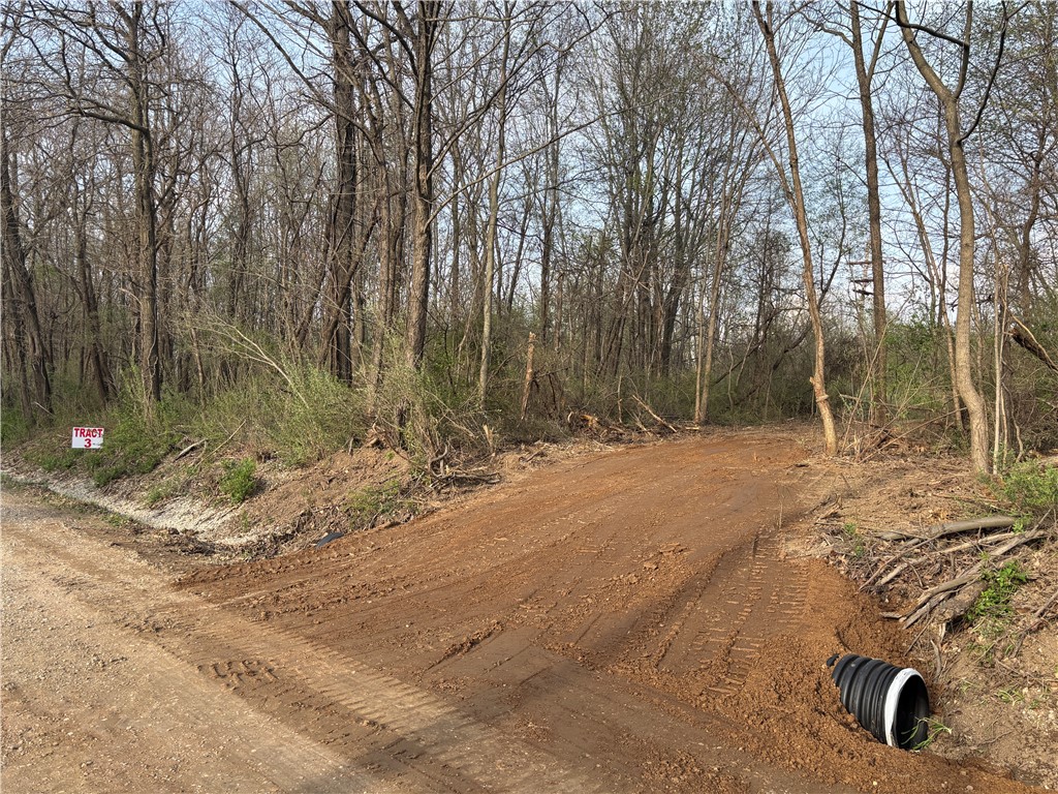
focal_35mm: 26
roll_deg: -0.3
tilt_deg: +1.0
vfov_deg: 53.1
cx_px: 529
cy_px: 397
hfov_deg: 67.3
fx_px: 795
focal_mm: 5.96
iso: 50
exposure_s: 1/837
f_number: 1.6
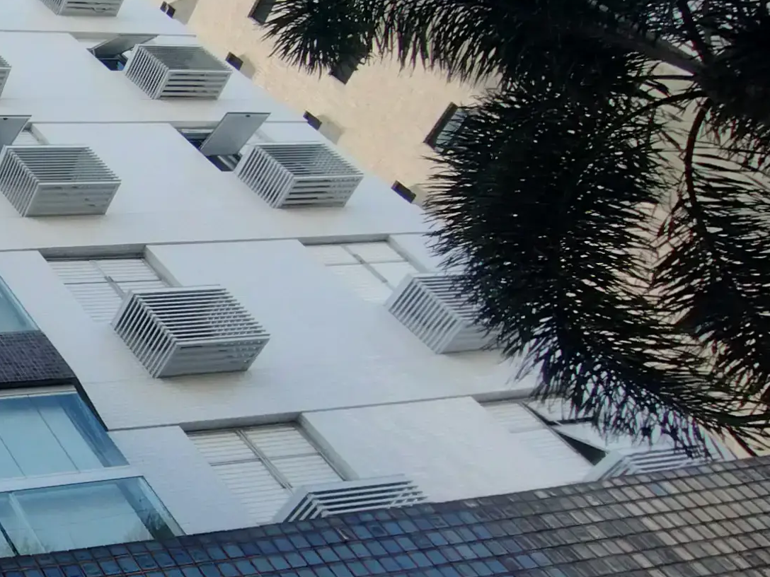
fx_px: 1068
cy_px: 383
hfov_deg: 28.7
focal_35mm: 48
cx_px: -331
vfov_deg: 30.1
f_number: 2.2
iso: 100
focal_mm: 1.66
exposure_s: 1/442
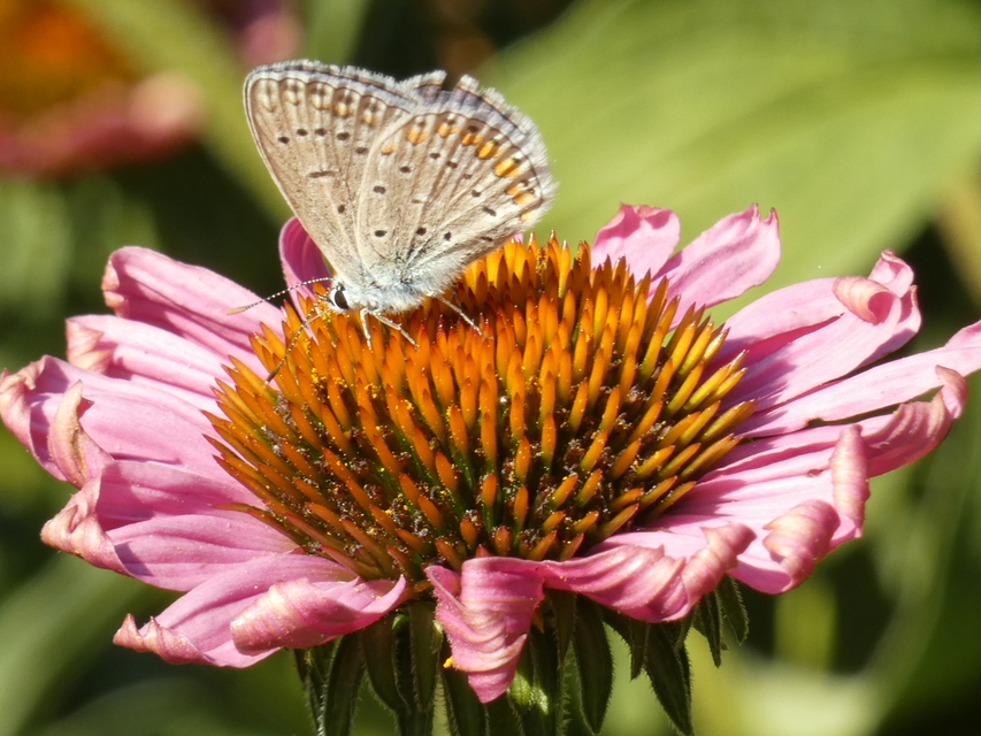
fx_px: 10884
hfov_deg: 5.2
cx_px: 490
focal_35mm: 384
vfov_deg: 3.9
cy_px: 368
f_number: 5.6
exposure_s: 1/80
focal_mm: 68.8
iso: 80
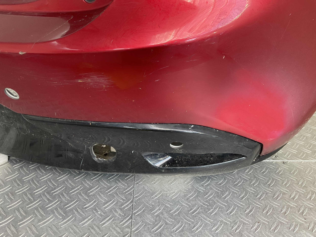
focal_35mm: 29
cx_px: 158
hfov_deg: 61.7
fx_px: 265
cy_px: 118
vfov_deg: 48.2
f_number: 1.8
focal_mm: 3
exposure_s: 1/60
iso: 125
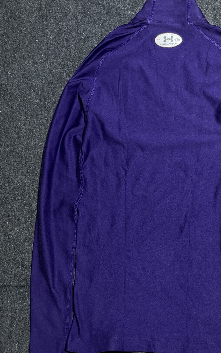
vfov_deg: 55.3
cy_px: 190
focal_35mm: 35
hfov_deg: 35.8
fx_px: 337
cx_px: 155
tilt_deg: -58.2
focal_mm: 4.2
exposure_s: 1/50
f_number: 1.6
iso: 160
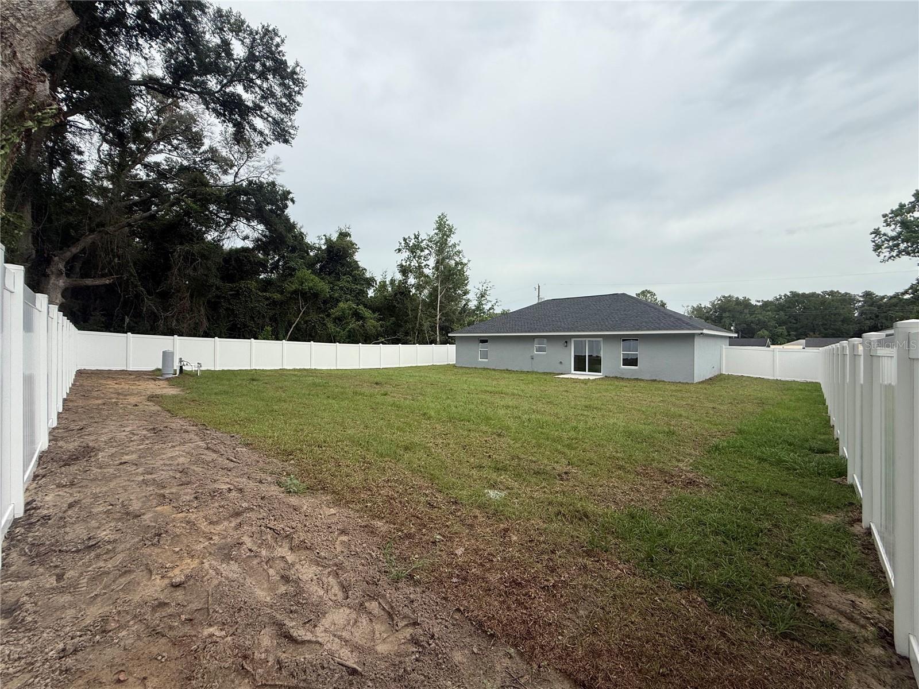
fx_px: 372
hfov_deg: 102.1
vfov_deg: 85.7
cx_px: 460
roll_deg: -0.2
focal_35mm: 14
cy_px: 344
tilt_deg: -0.1
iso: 50
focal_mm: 2.22
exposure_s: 1/701
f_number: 2.2
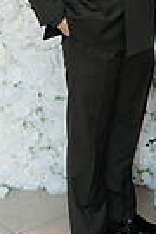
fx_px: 760
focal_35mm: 117
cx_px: 225
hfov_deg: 11.3
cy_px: -59
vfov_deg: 16.6
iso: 400
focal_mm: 35
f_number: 4
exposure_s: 1/160
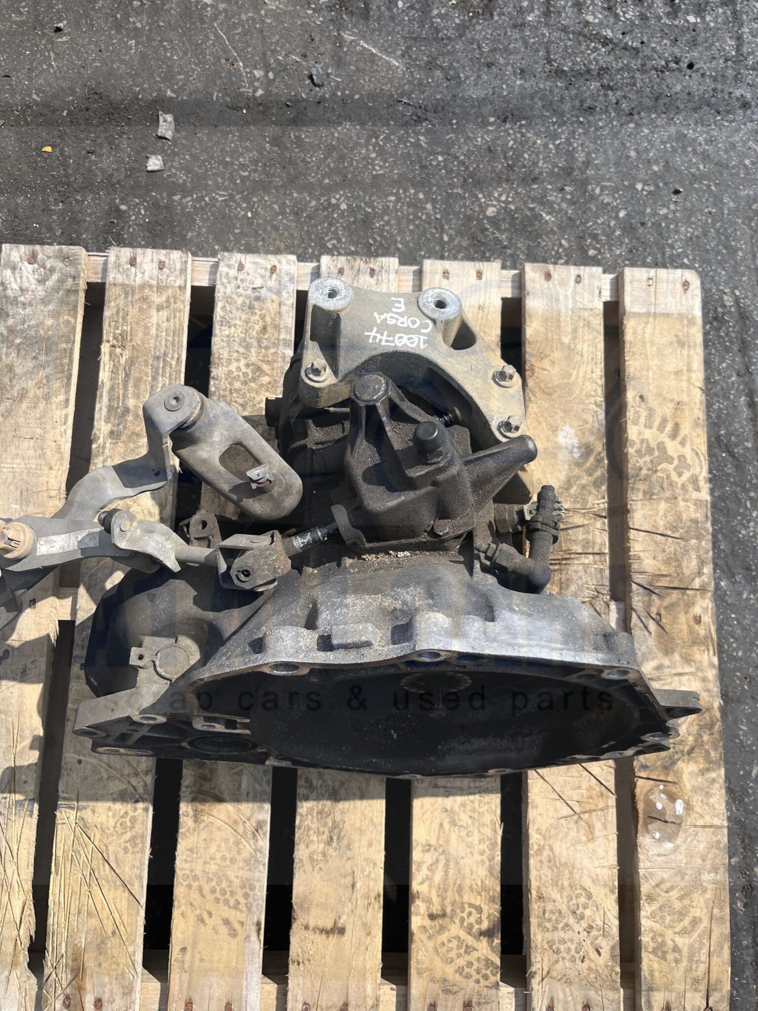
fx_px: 759
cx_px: 379
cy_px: 506
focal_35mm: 26
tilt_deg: -77.9
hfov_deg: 53.1
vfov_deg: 67.3
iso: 50
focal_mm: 5.1
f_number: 1.6
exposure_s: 1/2899
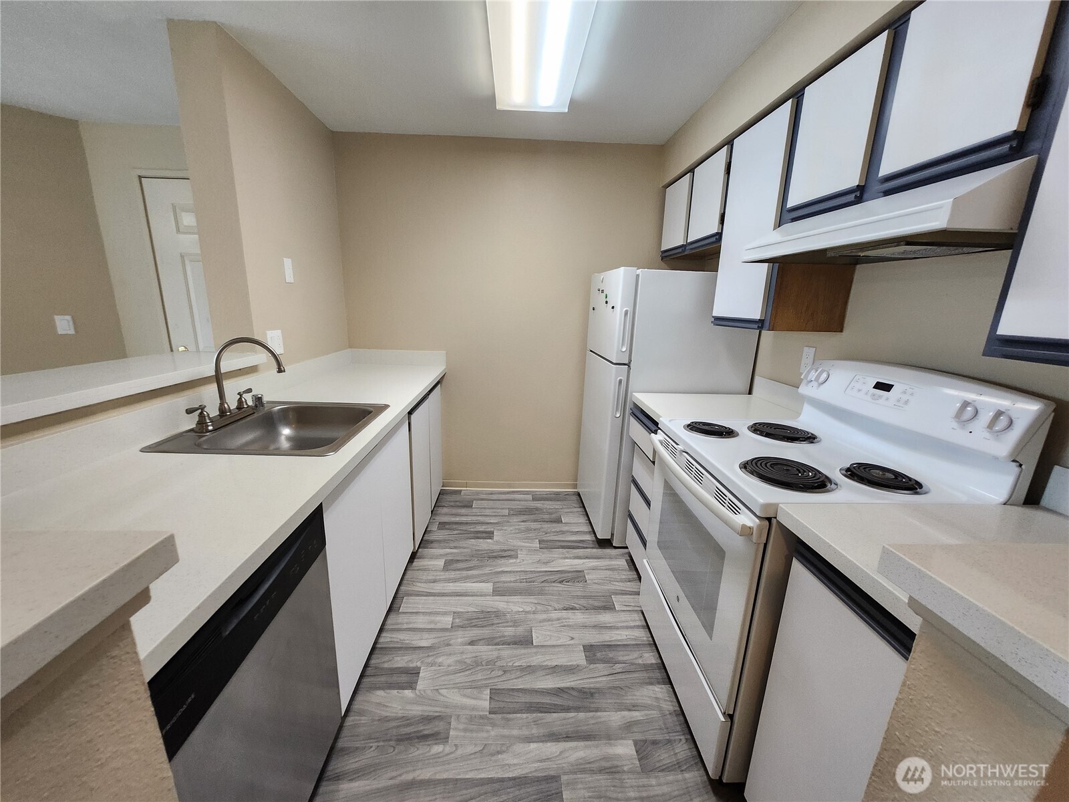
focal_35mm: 13
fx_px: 401
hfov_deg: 106.2
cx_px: 534
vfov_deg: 89.9
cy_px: 401
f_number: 2.2
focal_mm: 1.74
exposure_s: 1/60
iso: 320
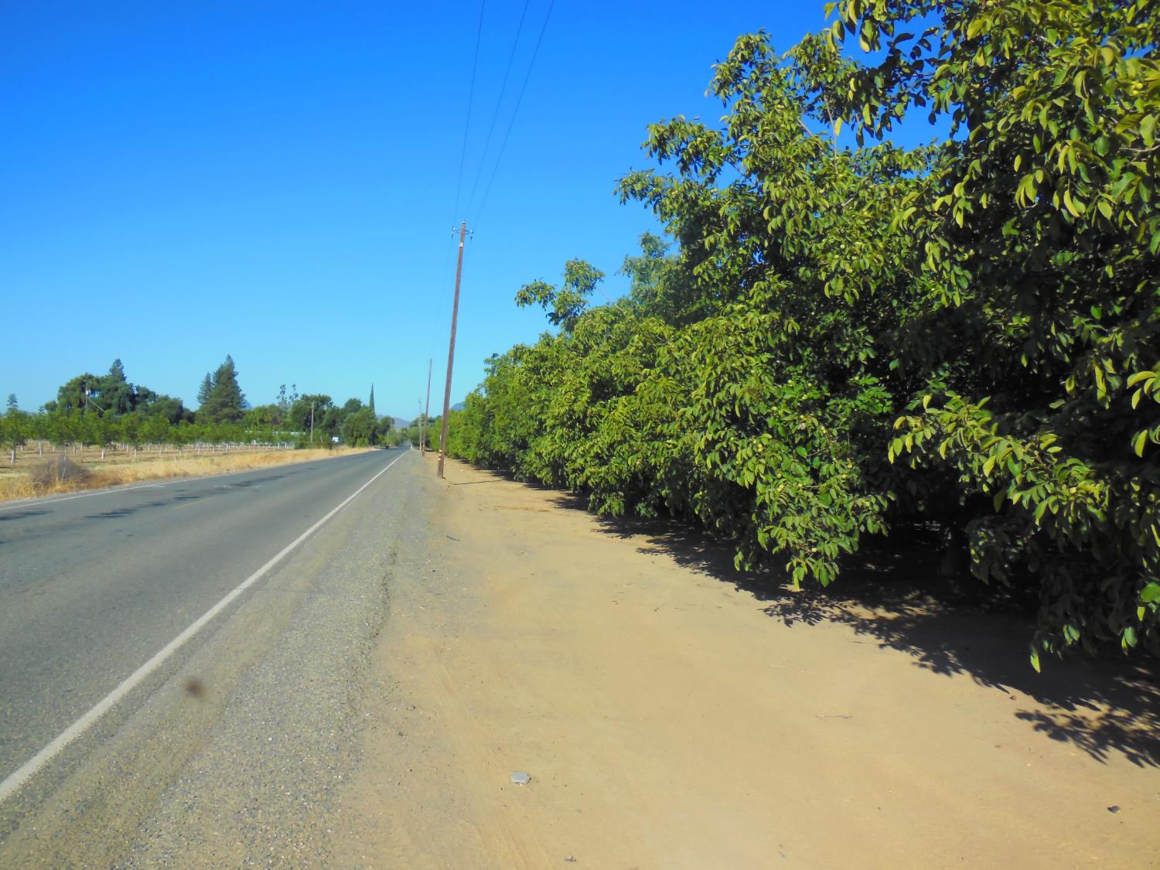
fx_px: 838
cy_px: 435
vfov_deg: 54.9
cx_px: 580
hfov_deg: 69.4
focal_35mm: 25
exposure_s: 1/1600
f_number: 3.1
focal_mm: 4.5
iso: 125
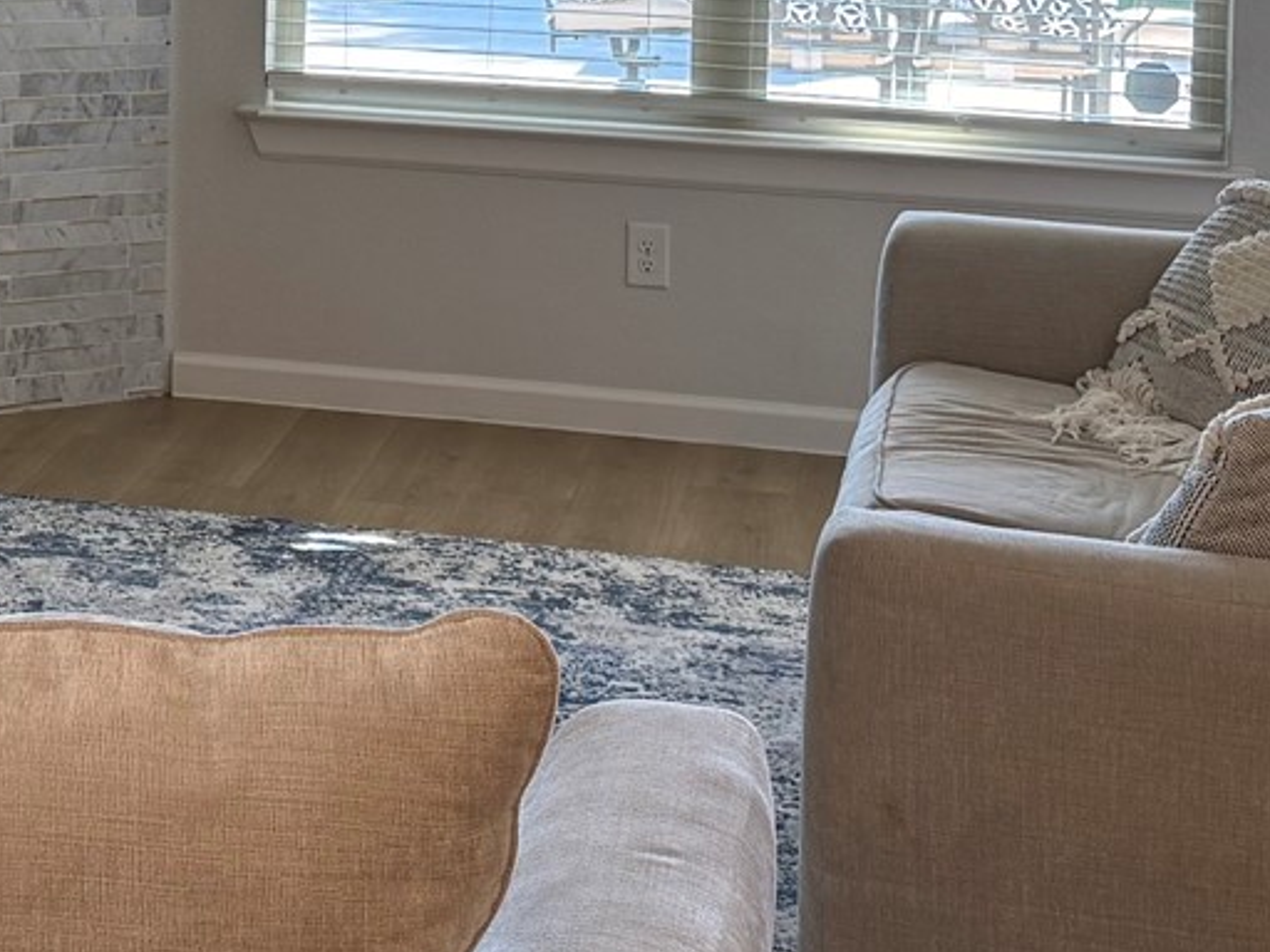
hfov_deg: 19.8
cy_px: -208
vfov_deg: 14.9
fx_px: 3522
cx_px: 2
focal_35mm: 96
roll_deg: -0.6
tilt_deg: -2.8
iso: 125
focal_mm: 6.76
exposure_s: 1/120
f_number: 1.78
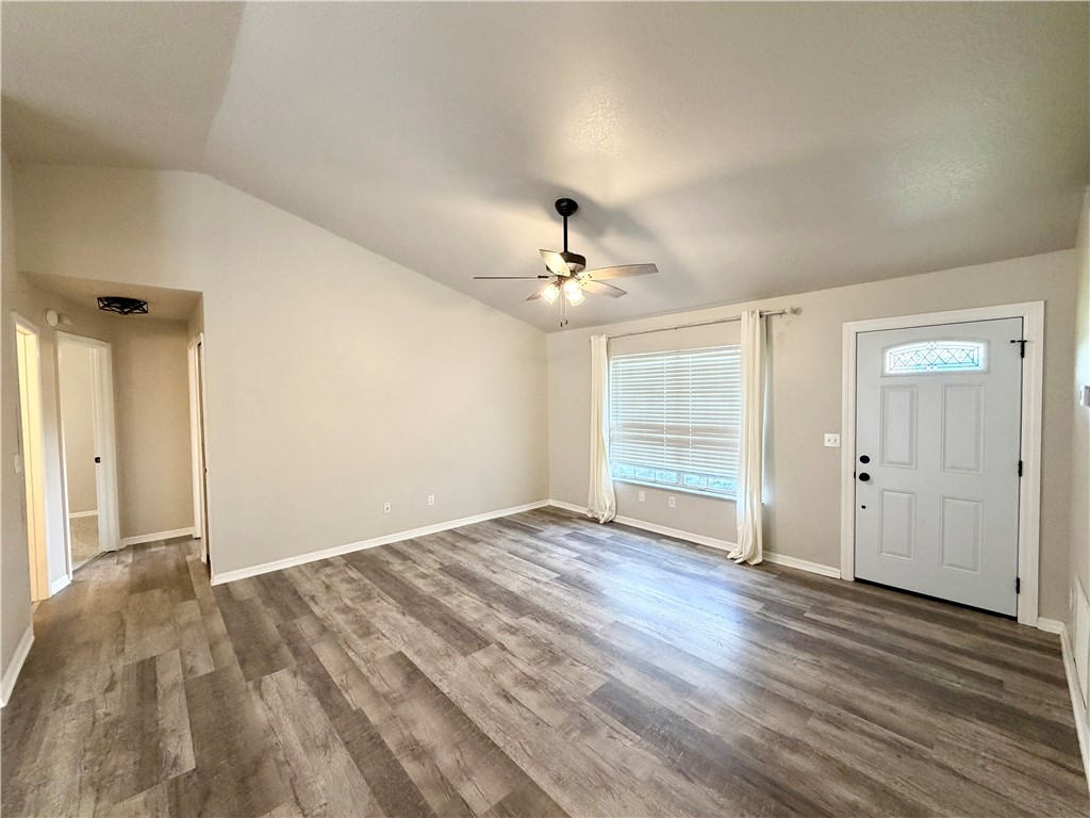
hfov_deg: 102.1
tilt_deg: -2.4
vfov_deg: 85.7
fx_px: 441
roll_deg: +0.5
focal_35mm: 14
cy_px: 409
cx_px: 545
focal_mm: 2.22
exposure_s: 1/60
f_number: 2.2
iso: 250
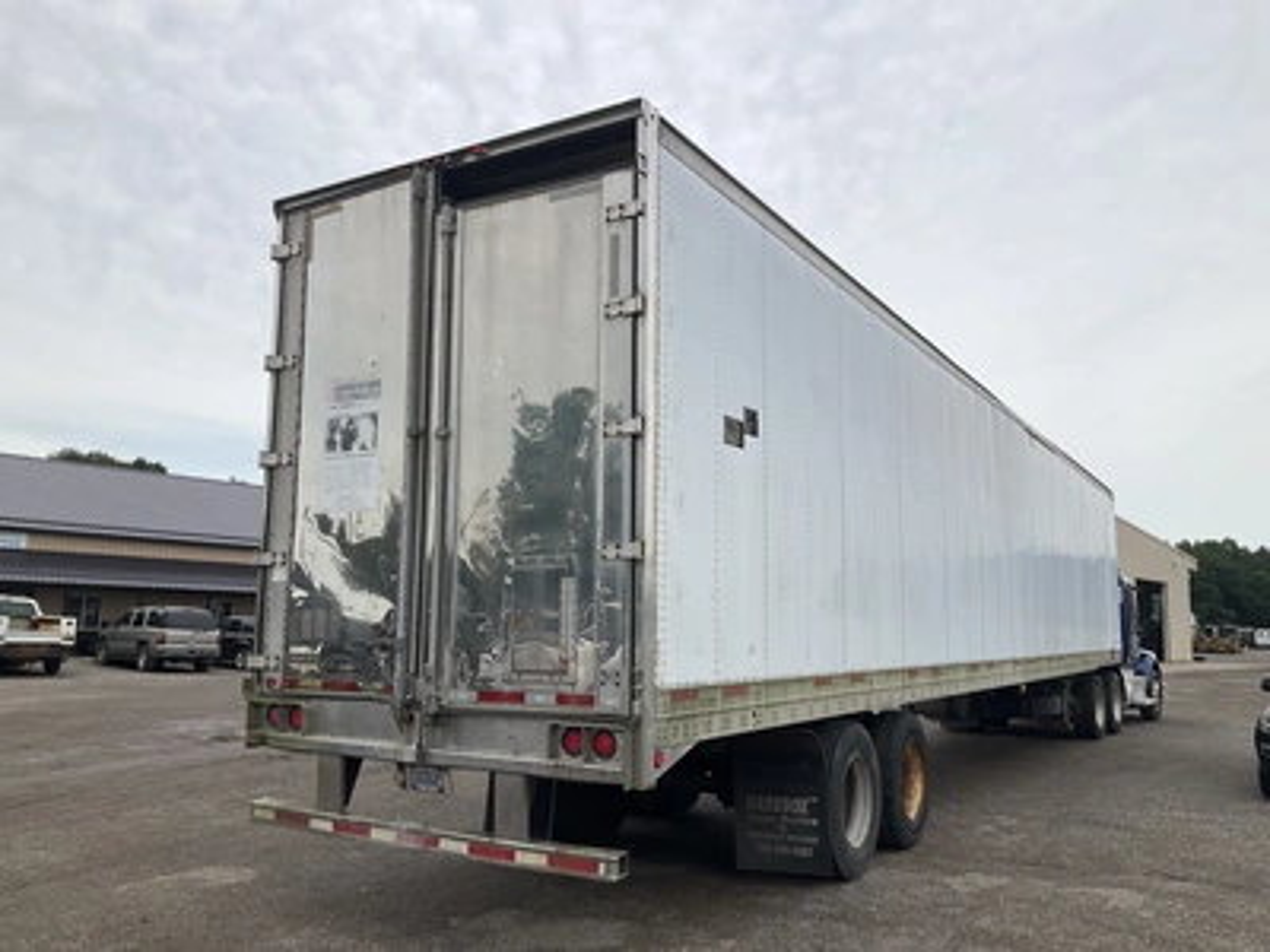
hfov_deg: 61.7
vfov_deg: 48.2
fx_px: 1064
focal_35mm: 29
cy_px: 476
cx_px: 635
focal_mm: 3
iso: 25
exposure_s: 1/2427
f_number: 1.8
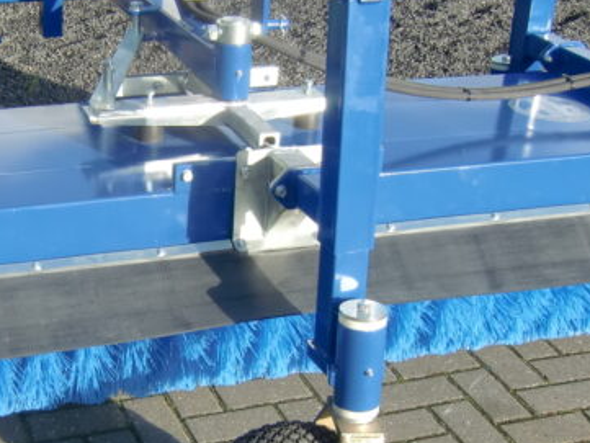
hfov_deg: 28.0
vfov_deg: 21.6
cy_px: 293
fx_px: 1159
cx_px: 118
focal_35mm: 68
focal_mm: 4.3
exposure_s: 1/250
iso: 64
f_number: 3.2
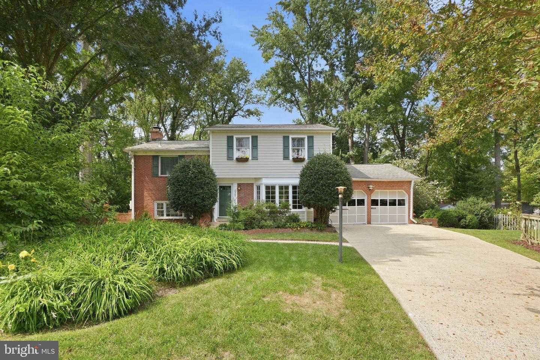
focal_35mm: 15
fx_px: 225
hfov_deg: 100.4
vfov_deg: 77.3
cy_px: 180
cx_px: 270
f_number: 7.1
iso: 200
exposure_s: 1/320
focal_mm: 10
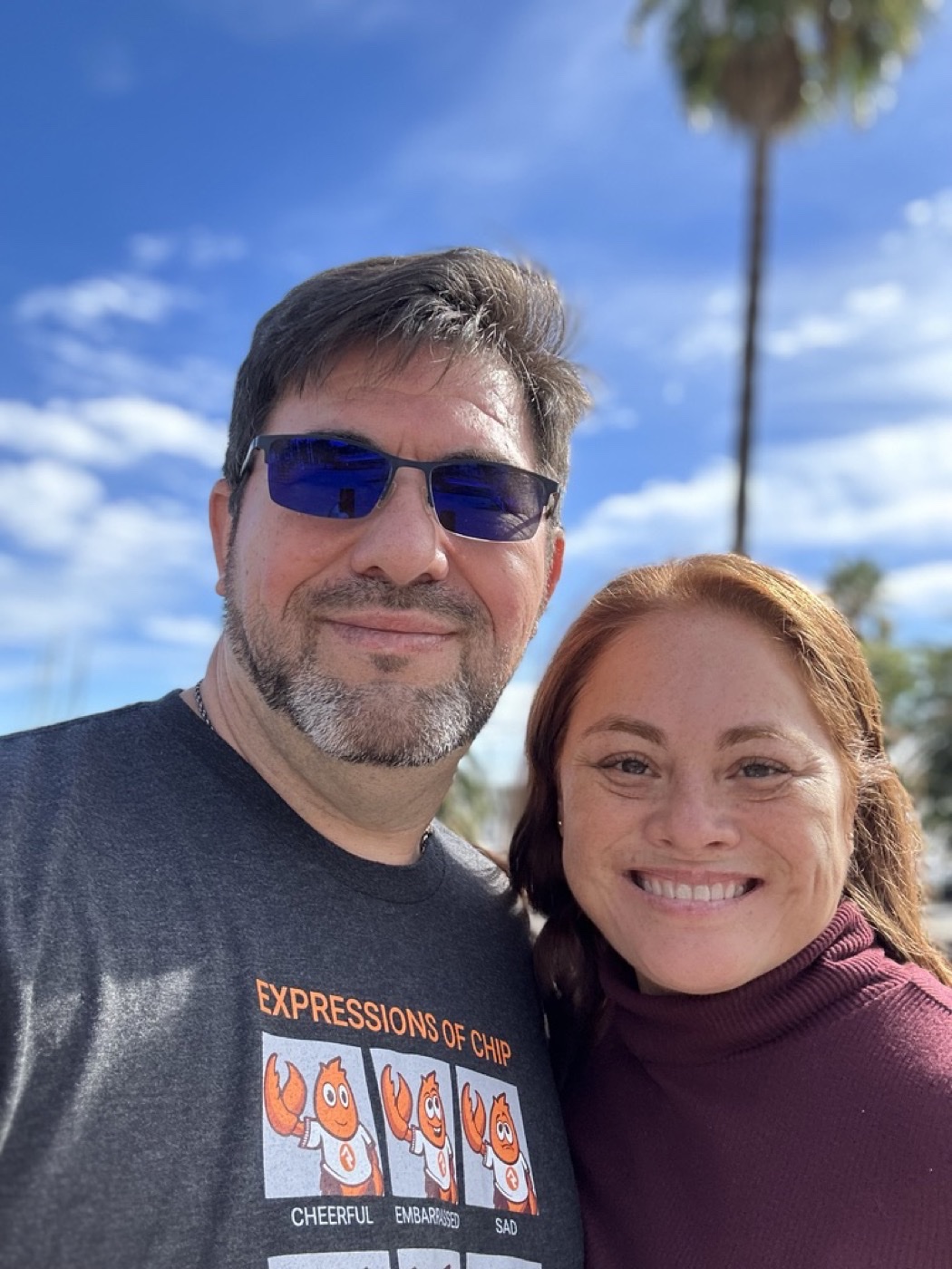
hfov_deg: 46.8
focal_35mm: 30
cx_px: 476
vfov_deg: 60.0
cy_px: 634
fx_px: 1100
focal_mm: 2.69
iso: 25
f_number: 1.9
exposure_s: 1/440
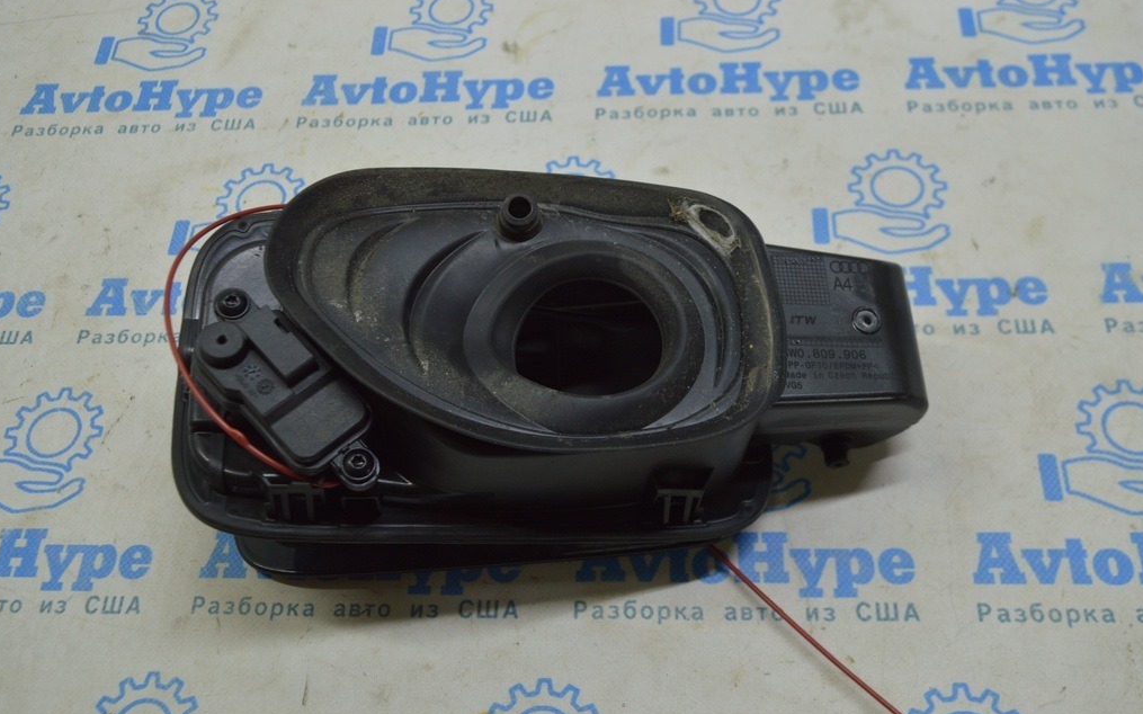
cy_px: 381
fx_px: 1152
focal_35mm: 37
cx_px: 569
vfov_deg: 34.4
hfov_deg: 52.8
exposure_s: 1/40
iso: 400
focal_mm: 24
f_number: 5.6
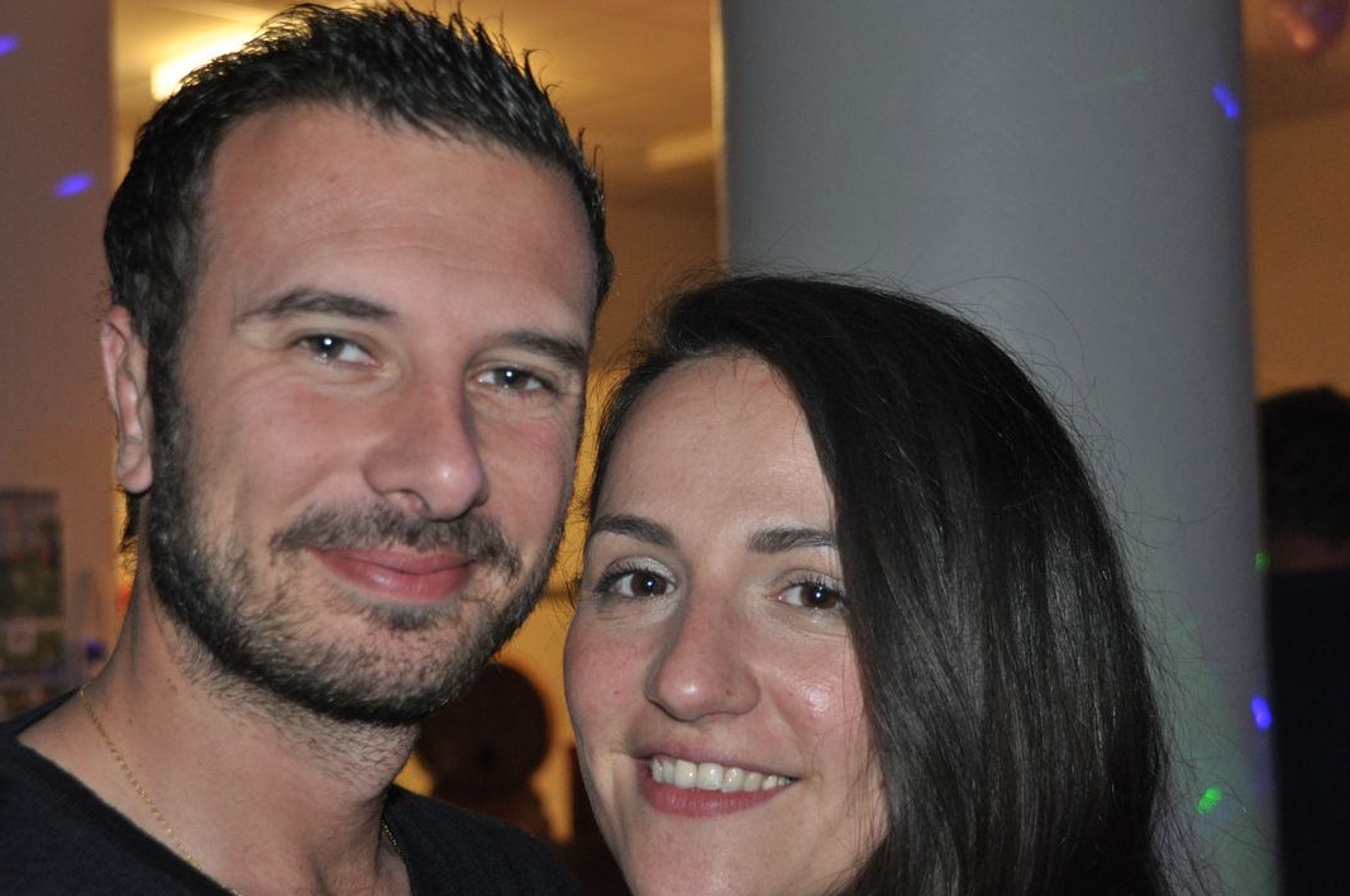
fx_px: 2696
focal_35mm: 72
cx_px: 601
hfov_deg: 28.1
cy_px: 435
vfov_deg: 18.9
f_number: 4.8
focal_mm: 40
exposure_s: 1/60
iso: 800
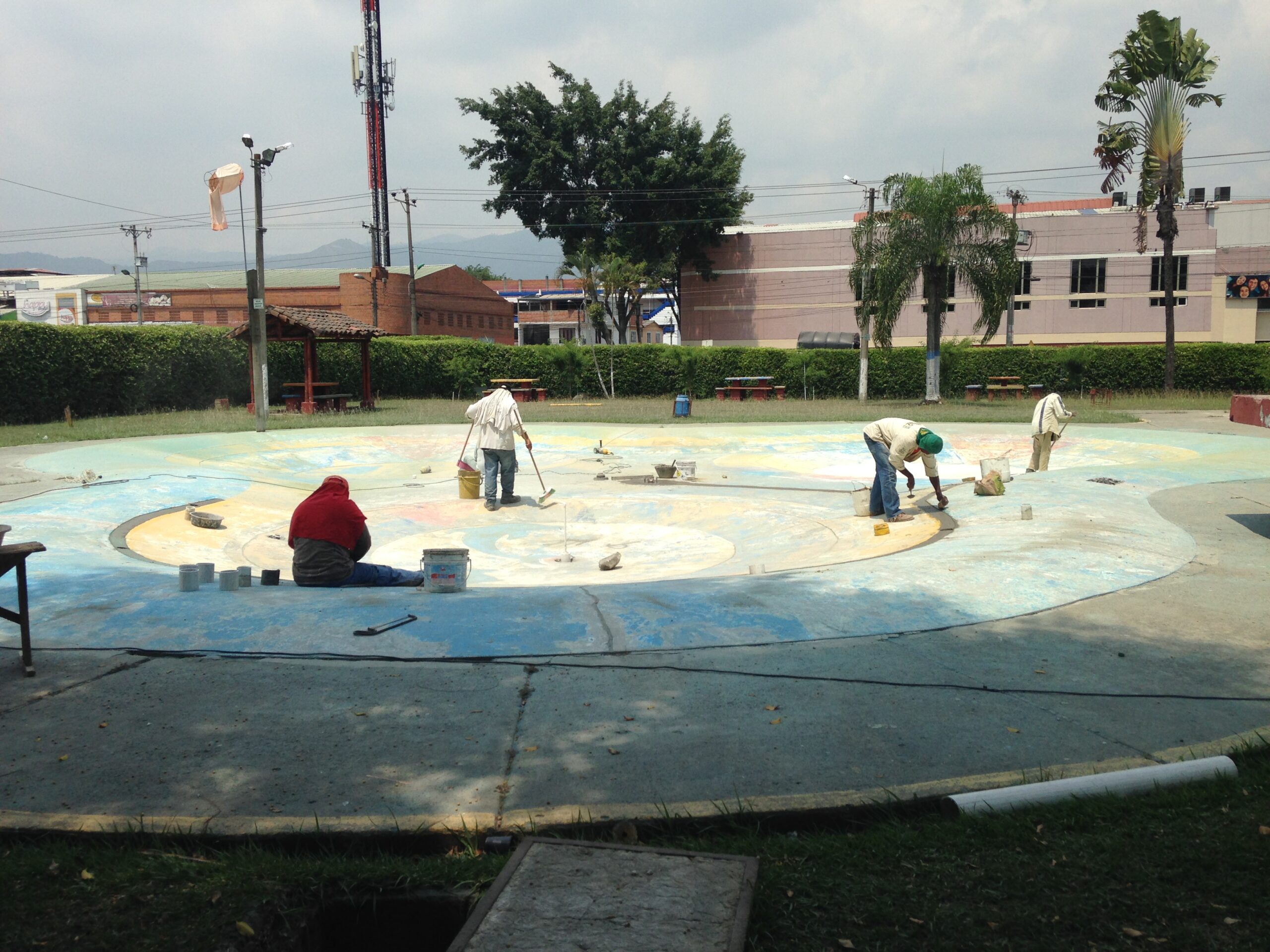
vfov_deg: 42.9
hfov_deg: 55.4
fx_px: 1211
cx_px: 635
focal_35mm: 33
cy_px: 476
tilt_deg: -7.4
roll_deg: +1.3
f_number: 2.4
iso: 50
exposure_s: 1/2358
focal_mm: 4.12
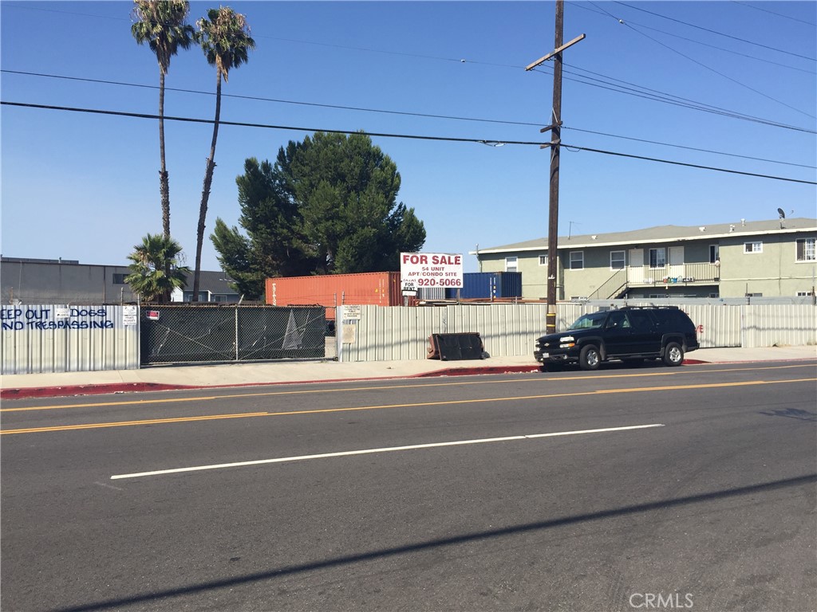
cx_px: 408
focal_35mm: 29
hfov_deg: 61.7
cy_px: 306
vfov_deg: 48.2
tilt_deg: -0.9
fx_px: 684
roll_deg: -0.6
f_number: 2.2
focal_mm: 4.15
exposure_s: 1/1799
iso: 32
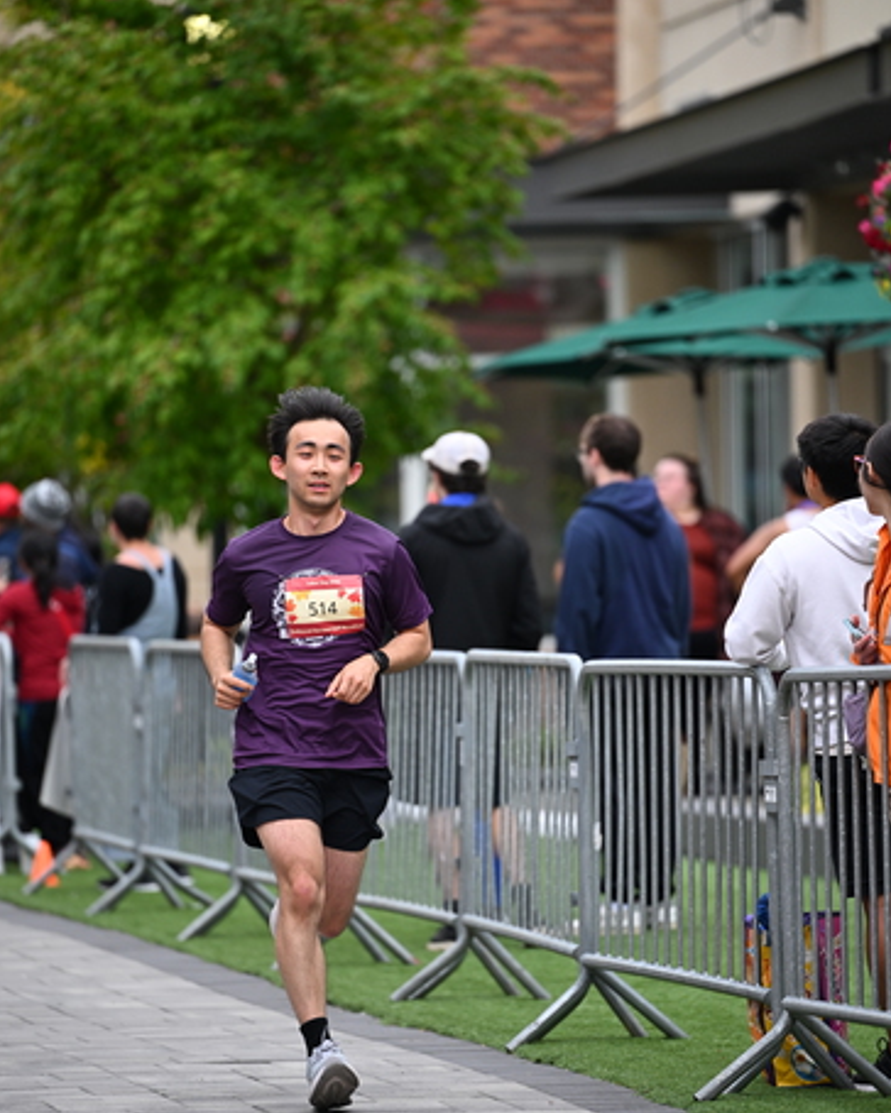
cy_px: 594
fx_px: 7483
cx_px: 447
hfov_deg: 6.8
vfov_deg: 8.5
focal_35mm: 227
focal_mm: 200
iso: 640
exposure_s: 1/2000
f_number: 2.8
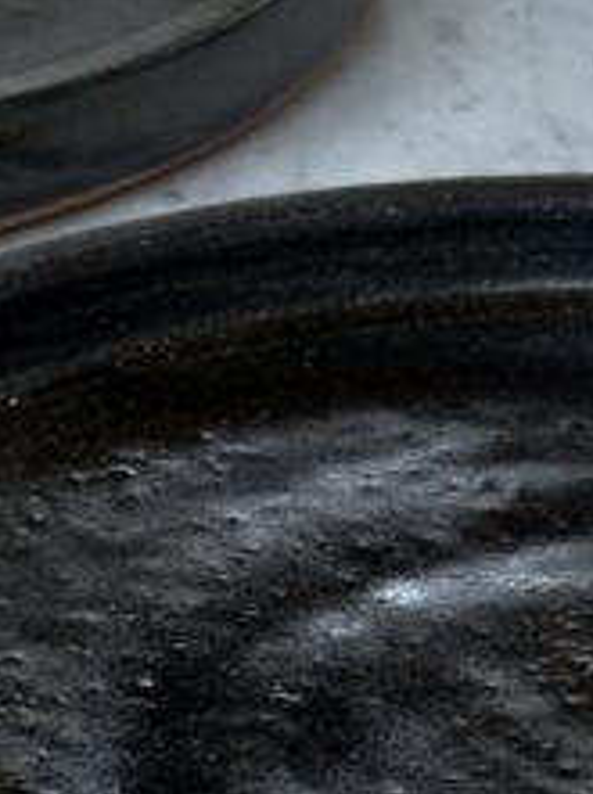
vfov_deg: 7.5
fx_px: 6002
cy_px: 52
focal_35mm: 262
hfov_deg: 5.6
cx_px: 47
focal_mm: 38
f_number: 5
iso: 400
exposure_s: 1/100
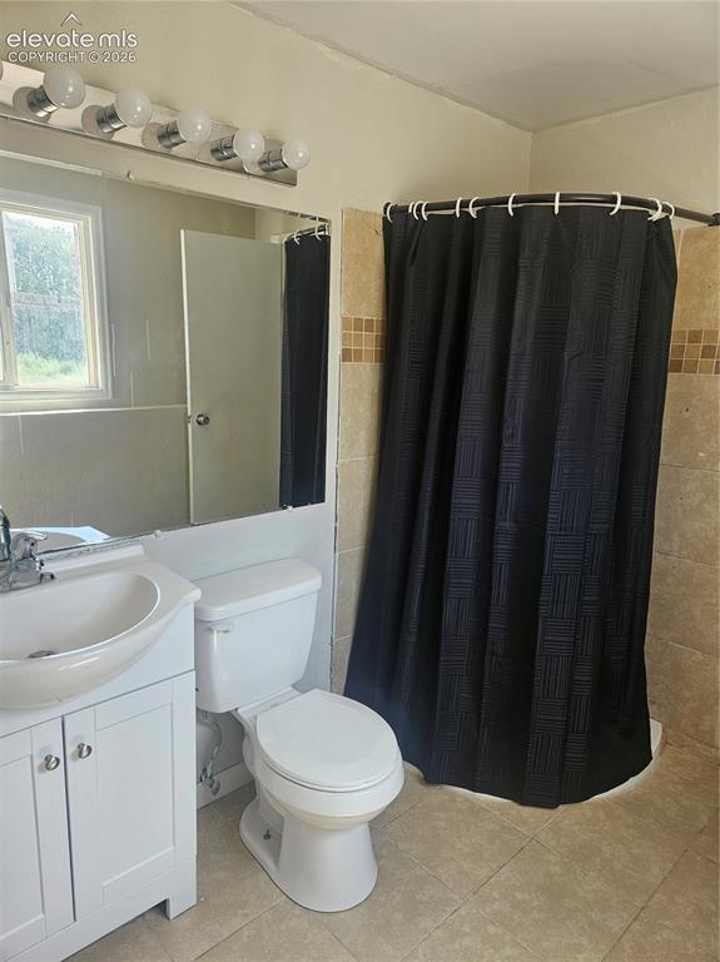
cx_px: 360
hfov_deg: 58.8
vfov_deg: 74.0
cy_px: 481
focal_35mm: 23
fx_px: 639
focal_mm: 5.4
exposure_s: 1/120
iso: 40
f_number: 1.8
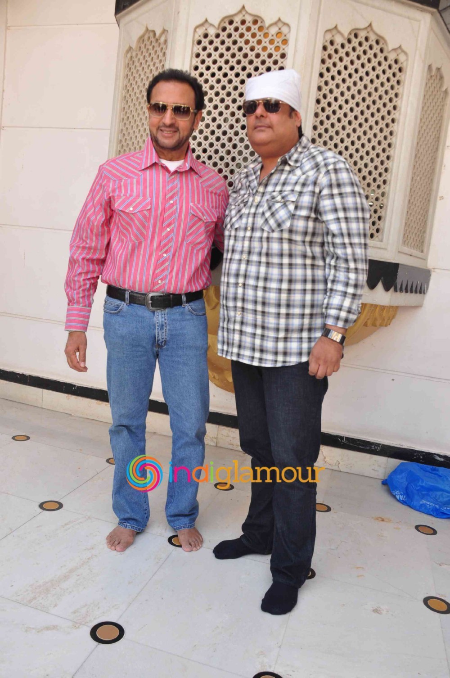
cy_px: 339
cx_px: 225
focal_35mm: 30
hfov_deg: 43.5
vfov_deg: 62.0
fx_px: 564
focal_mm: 20
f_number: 8
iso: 400
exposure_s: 1/200
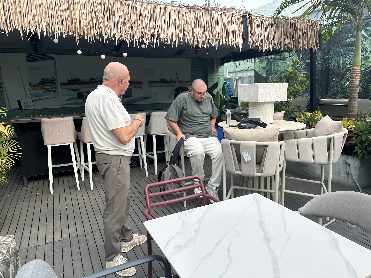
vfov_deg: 56.8
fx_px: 257
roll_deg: +1.4
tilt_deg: -9.5
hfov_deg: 71.6
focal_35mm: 24
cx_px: 186
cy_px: 139
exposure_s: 1/482
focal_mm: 6.86
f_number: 1.78
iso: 80
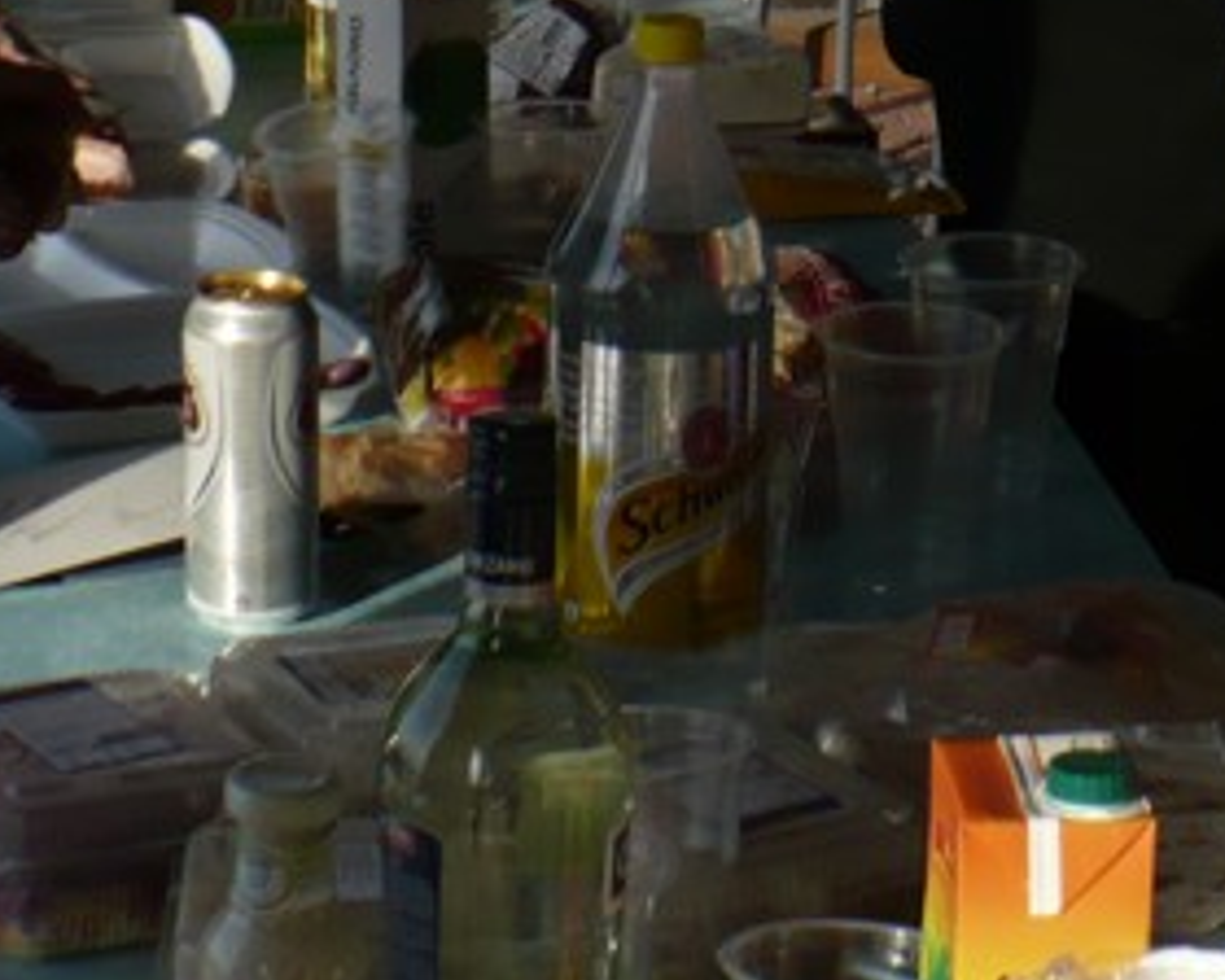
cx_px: 801
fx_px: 4206
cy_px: -409
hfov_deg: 16.5
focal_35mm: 116
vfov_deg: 12.7
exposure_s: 1/500
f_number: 2.8
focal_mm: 6.1
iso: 100
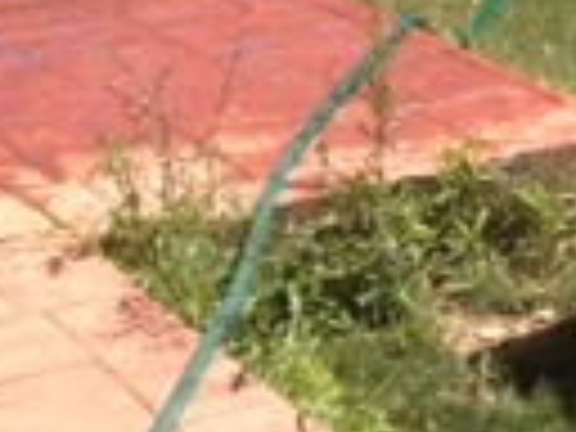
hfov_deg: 9.9
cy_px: -382
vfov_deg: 8.1
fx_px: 2912
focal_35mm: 175
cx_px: 1408
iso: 50
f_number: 2.4
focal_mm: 4.28
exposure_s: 1/951
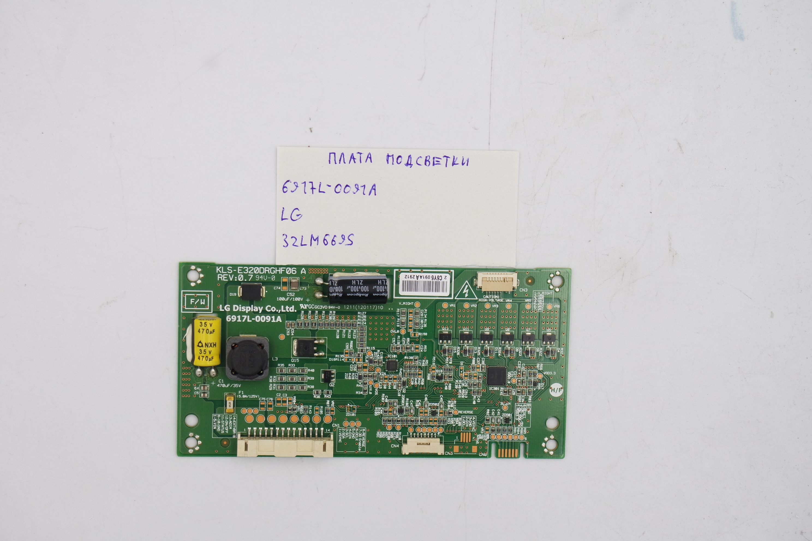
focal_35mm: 64
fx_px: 1443
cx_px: 406
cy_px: 270
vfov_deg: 21.2
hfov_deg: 31.4
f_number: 5.6
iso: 200
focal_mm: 24
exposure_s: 1/125
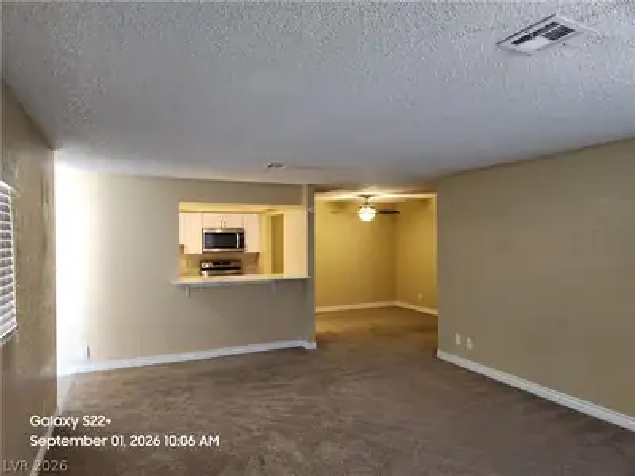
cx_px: 318
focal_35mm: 23
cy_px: 238
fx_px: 422
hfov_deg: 73.9
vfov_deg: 58.9
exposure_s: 1/120
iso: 500
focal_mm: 5.4
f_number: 1.8
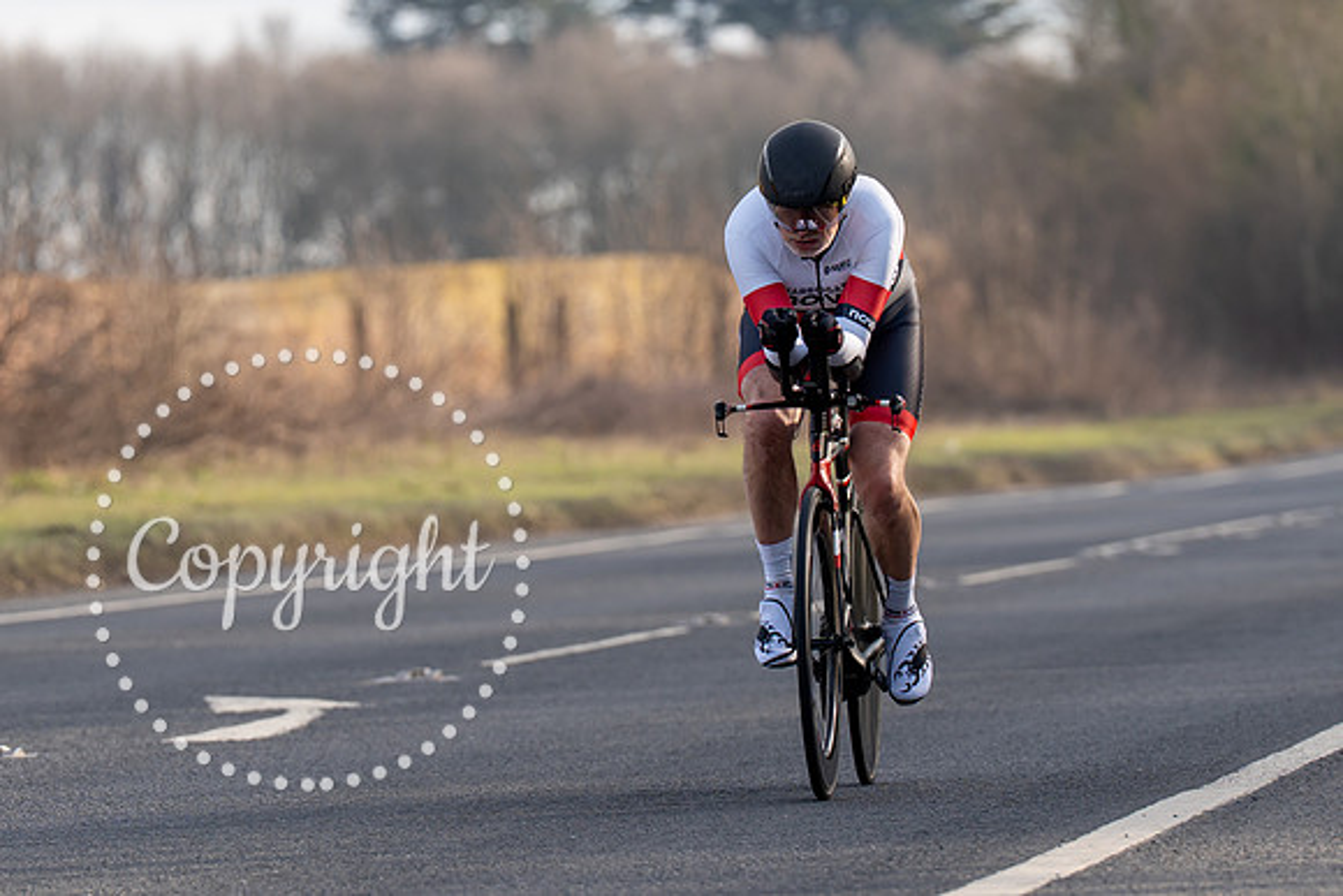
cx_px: 833
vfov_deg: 3.8
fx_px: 13617
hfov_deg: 5.6
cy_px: 285
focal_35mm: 365
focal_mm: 185
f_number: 4
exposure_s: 1/800
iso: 160
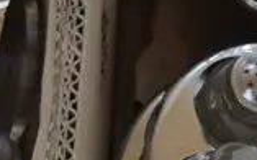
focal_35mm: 276
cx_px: 115
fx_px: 1932
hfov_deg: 7.6
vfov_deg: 4.7
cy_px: -138
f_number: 4.4
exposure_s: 1/25
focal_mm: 20
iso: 3200
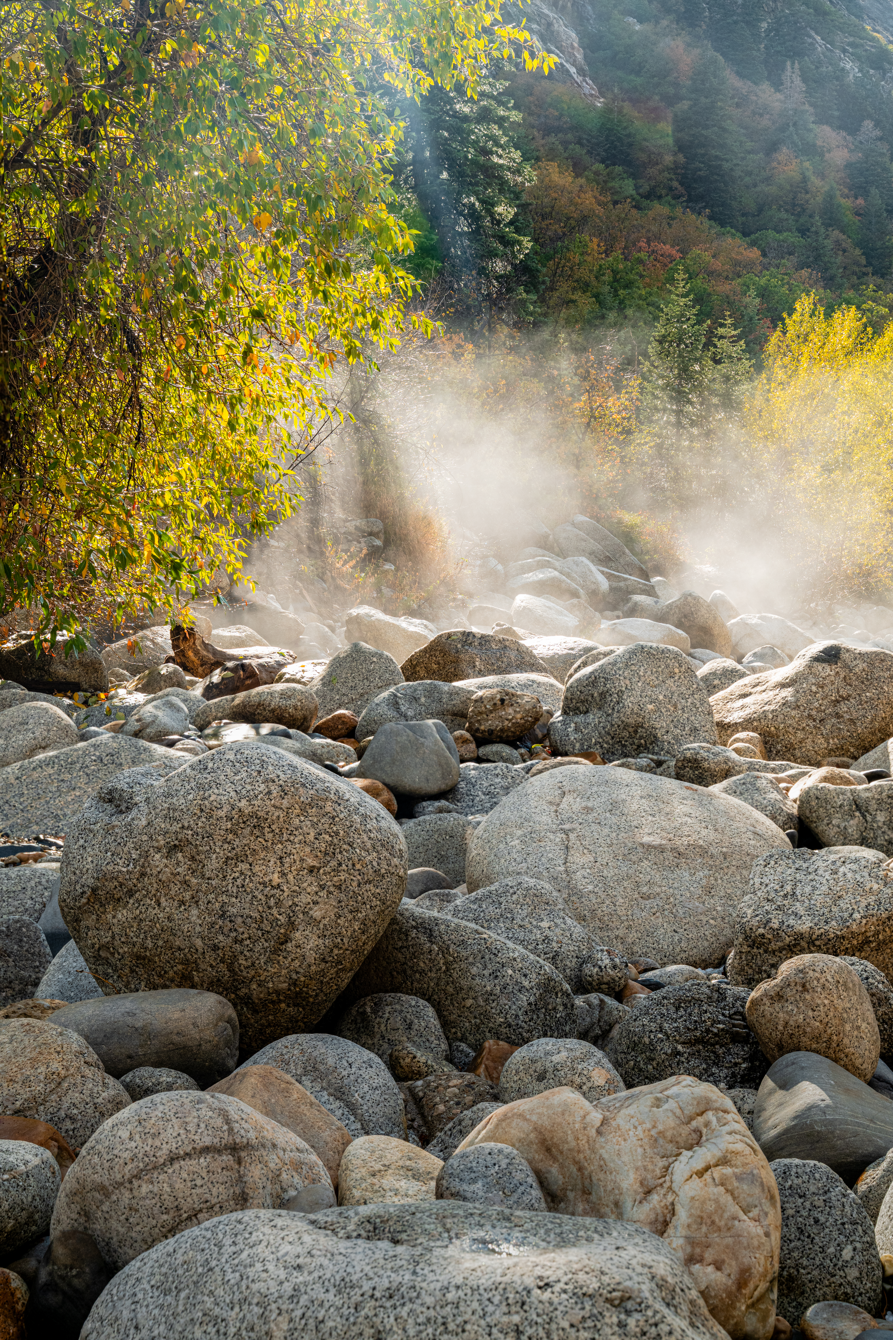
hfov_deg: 26.5
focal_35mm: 51
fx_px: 1897
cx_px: 446
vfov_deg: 38.9
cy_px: 670
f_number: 11
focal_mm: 51
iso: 400
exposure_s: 1/200
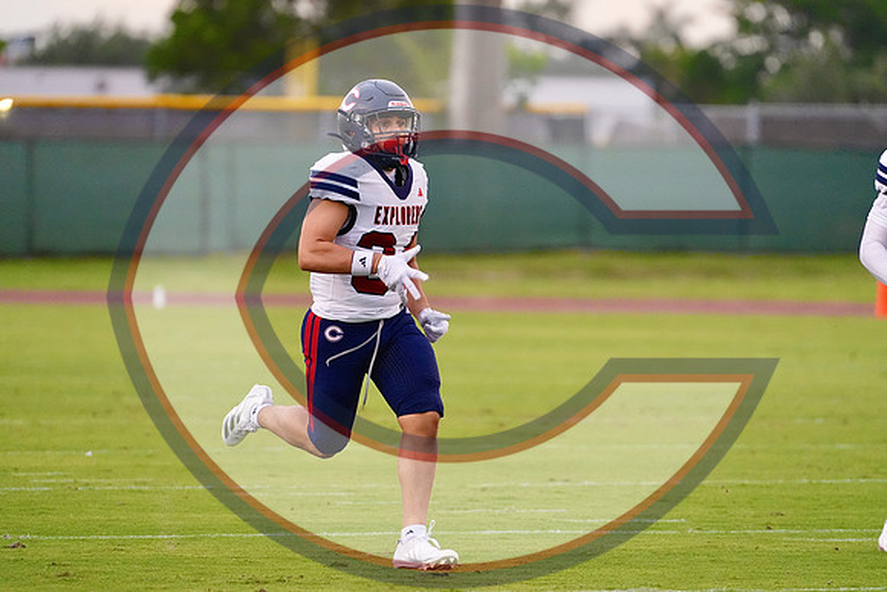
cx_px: 444
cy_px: 296
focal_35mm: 400
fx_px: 9857
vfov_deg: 3.4
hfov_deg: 5.2
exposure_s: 1/1000
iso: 6400
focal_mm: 400
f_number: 5.6
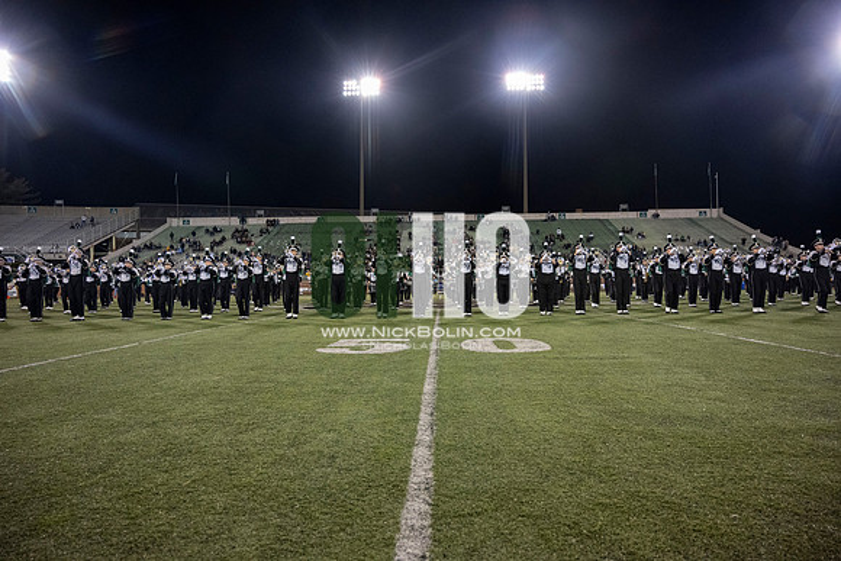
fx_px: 561
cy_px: 280
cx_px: 420
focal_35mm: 24
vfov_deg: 53.2
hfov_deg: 73.7
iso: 2000
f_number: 4
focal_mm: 24
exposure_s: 1/500
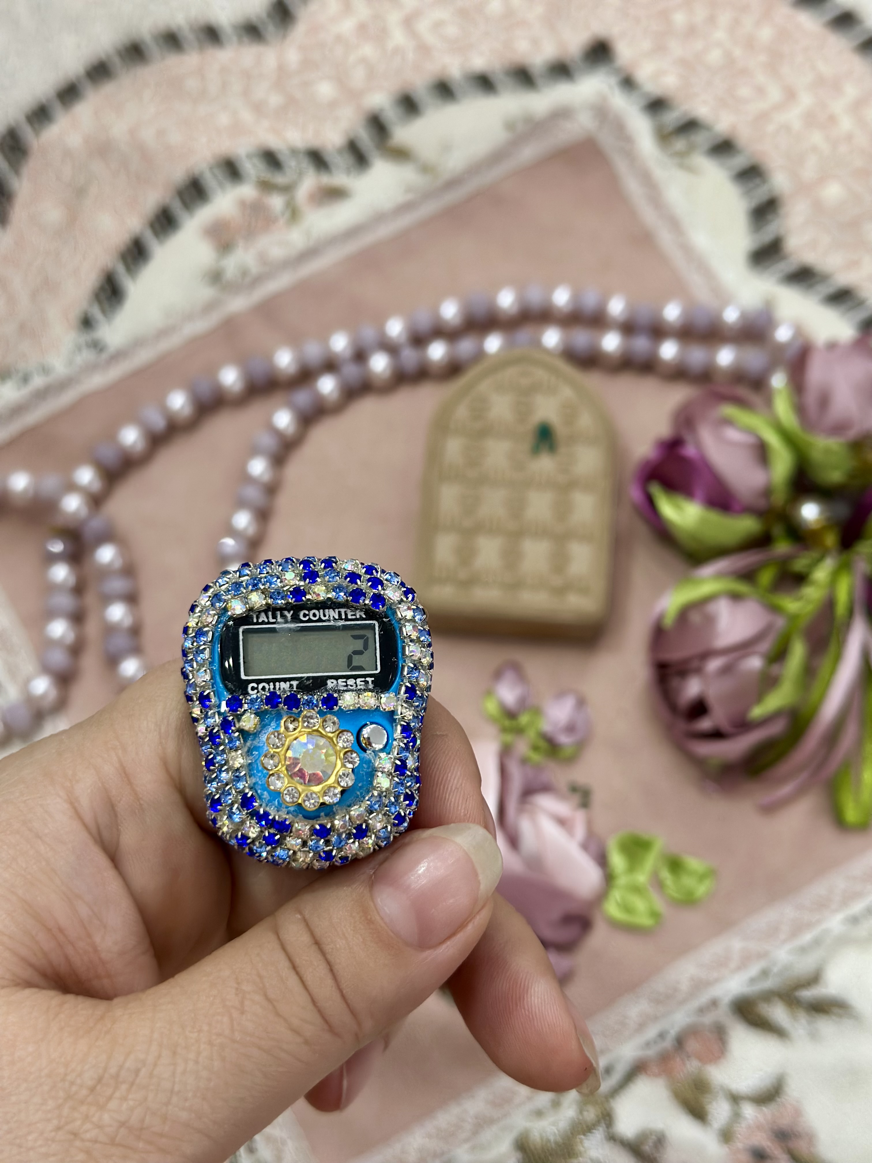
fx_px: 1612
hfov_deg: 30.3
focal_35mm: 48
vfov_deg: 39.7
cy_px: 582
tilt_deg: -69.3
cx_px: 436
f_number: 1.78
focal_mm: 6.86
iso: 200
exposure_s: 1/100
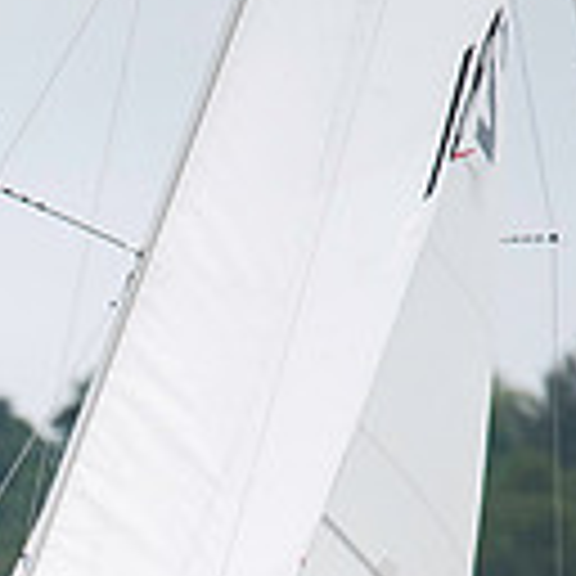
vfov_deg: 1.0
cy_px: 835
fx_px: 32587
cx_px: -392
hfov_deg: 1.0
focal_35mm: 1731
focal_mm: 300
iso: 250
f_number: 4
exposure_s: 1/3200
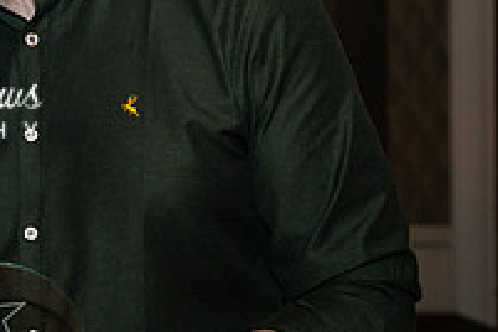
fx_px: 2006
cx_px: -129
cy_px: 13
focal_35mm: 145
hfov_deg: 13.7
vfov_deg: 9.4
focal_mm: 42
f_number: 4
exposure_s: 1/125
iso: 500
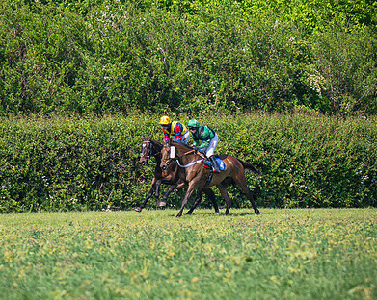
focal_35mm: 872
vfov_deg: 1.8
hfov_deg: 2.2
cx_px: 179
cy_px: 164
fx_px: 9720
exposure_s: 1/2000
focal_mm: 200
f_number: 5
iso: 400
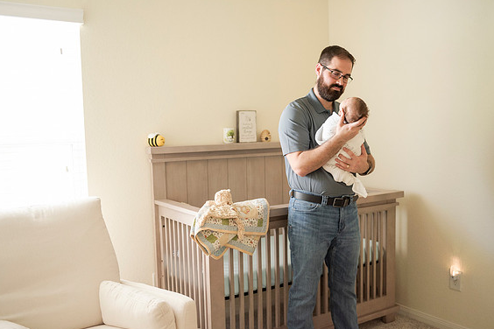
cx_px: 251
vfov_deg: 36.9
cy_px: 168
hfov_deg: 53.1
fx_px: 494
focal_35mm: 36
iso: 800
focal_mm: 35
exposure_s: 1/125
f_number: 1.8
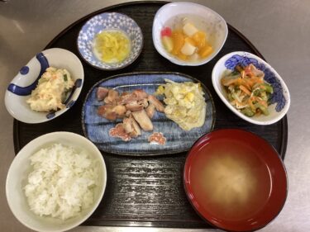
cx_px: 155
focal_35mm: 31
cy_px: 116
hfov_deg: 58.4
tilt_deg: -72.3
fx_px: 278
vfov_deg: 45.4
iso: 250
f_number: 2.4
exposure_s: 1/40
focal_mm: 3.3
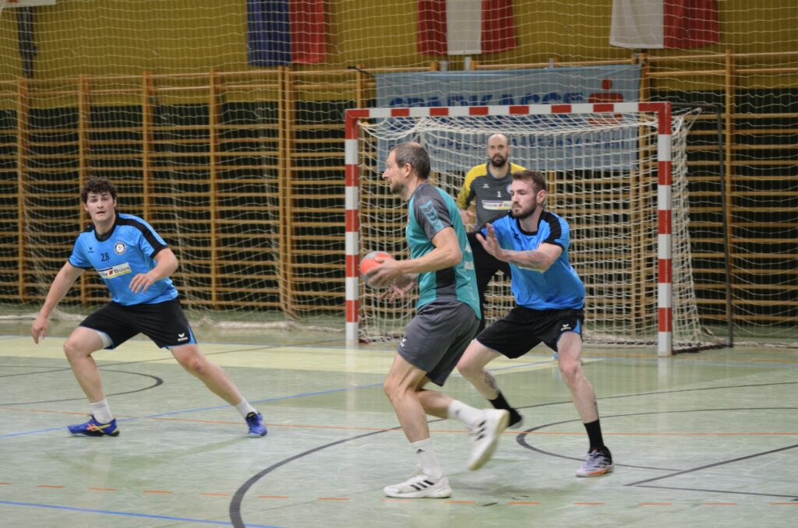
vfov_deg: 15.1
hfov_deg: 22.7
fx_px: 1991
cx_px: 399
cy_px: 264
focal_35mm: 90
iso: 1600
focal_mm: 60
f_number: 4.2
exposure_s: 1/200
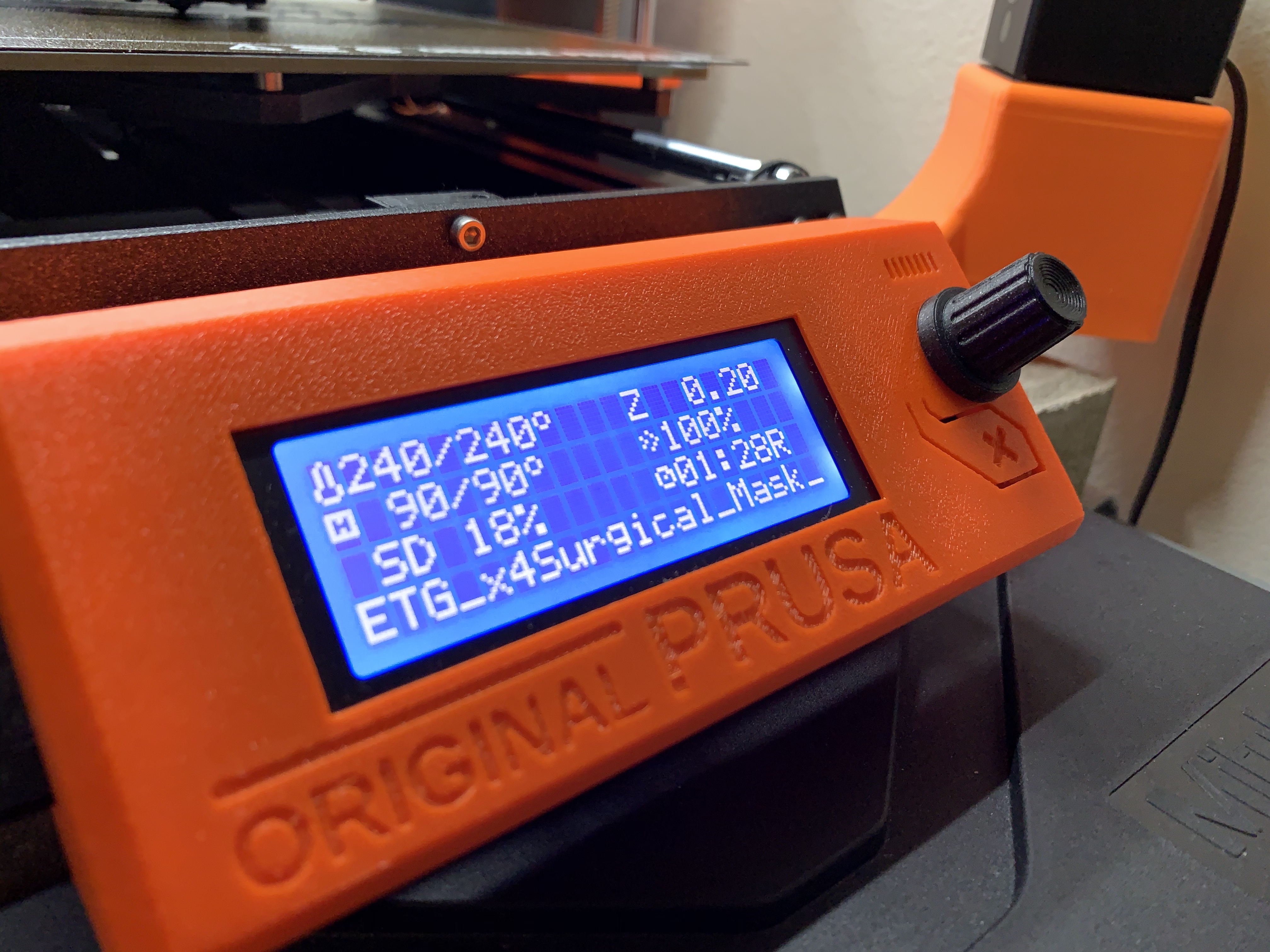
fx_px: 954
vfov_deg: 53.1
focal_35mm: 26
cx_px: 635
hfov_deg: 67.3
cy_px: 476
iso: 200
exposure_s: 1/60
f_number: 1.8
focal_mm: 4.25
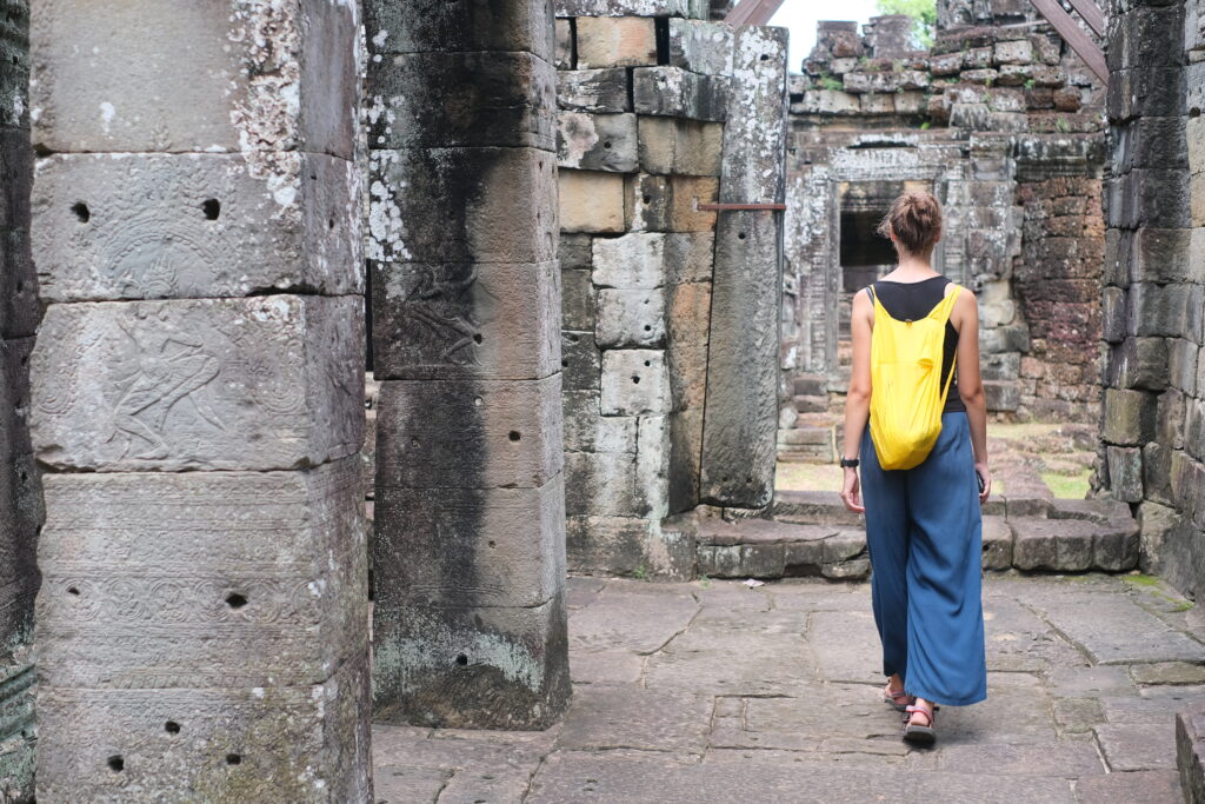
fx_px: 1774
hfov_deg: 37.5
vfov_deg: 25.5
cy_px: 402
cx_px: 602
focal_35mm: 53
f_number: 3.2
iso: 320
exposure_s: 1/420
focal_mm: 35
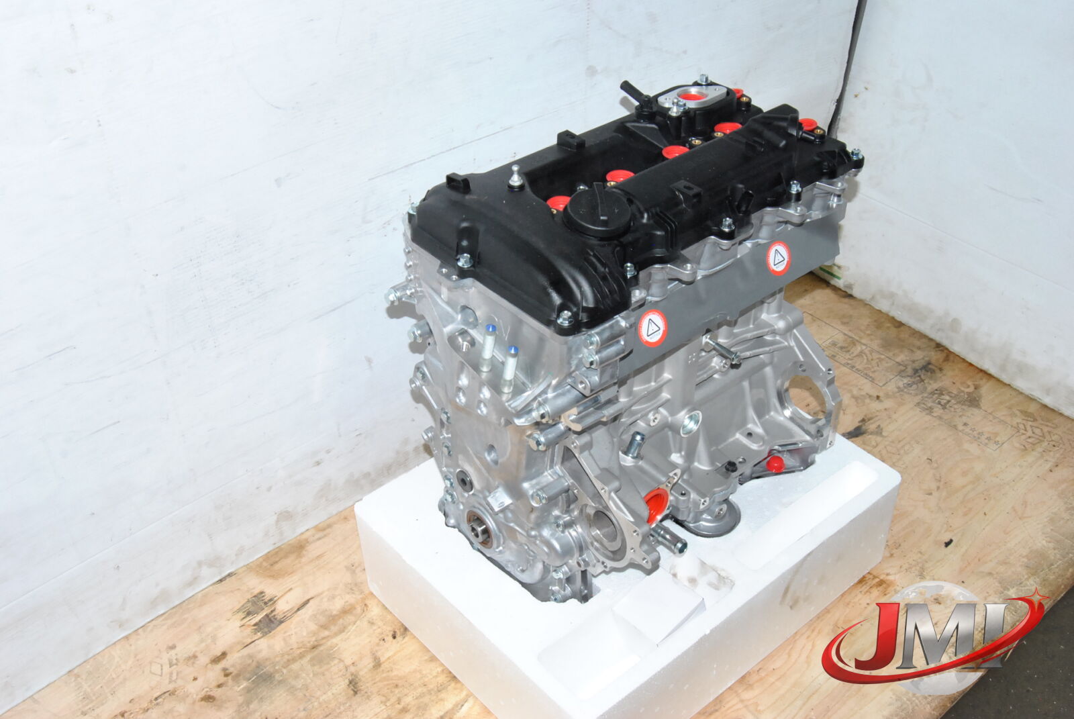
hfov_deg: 49.5
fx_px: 1165
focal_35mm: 39
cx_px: 537
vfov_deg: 34.3
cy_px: 360
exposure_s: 1/200
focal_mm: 26
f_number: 14
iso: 800
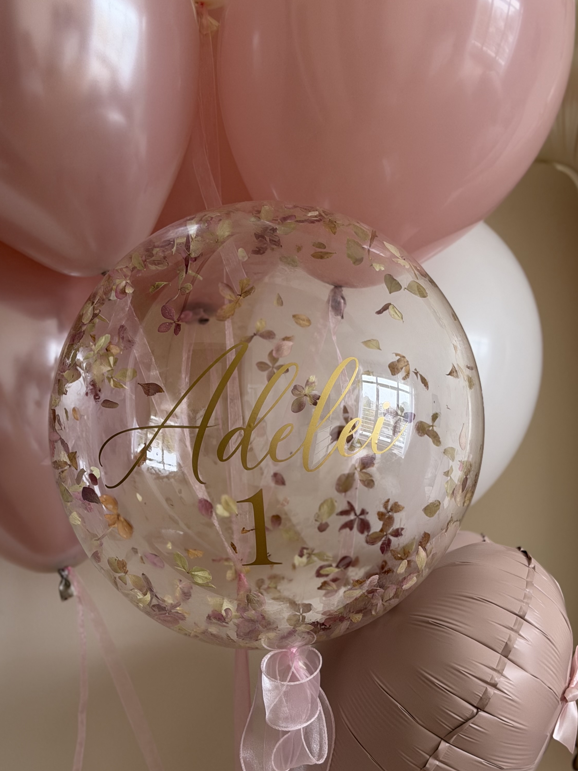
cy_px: 466
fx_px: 1447
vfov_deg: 29.7
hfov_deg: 22.6
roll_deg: -0.2
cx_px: 265
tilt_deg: +14.6
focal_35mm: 65
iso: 100
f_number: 1.78
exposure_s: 1/60
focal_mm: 6.76
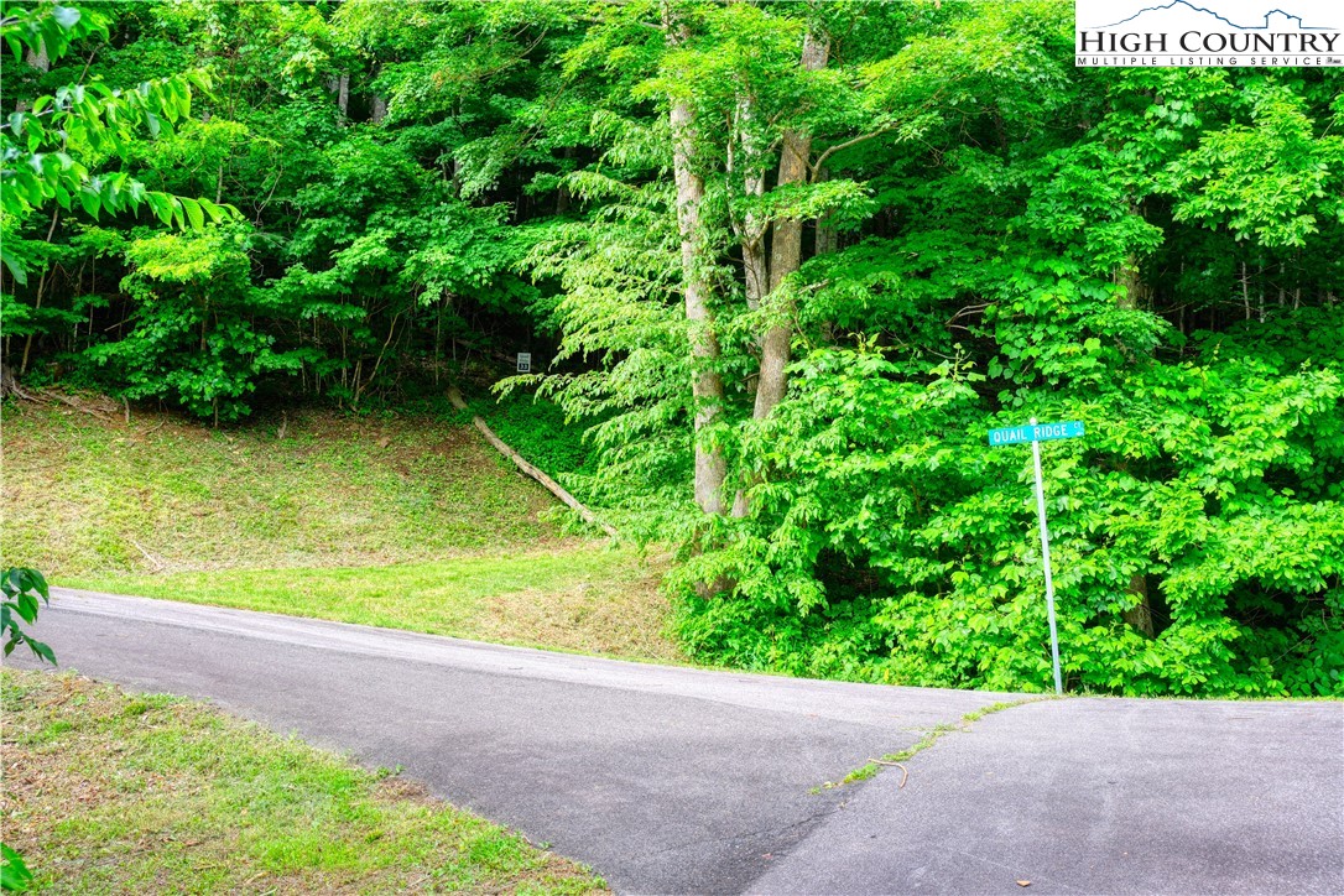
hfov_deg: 54.4
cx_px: 672
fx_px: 1307
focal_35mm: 35
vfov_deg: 37.9
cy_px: 448
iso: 320
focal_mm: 23.3
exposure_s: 1/180
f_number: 5.6
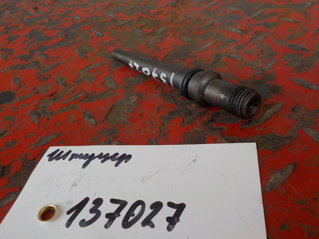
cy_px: 120
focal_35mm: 30
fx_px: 276
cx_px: 160
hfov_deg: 60.0
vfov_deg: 46.8
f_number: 3.3
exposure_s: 1/100
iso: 125
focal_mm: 4.1
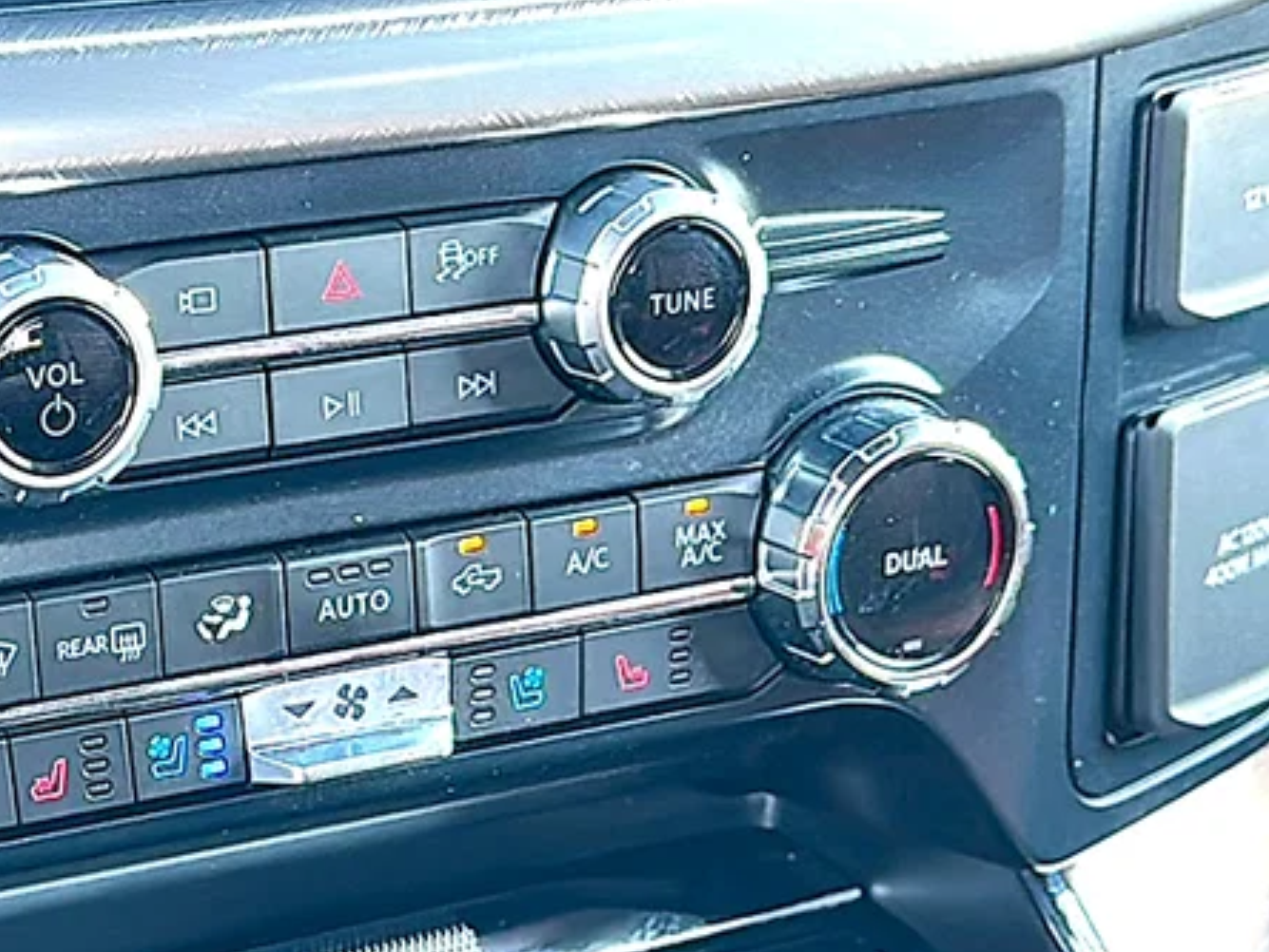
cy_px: 626
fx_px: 2824
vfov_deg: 19.1
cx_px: 308
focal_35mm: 77
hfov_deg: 25.0
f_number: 1.78
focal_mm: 6.86
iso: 160
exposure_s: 1/108
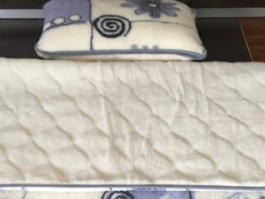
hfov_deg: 36.2
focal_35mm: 53
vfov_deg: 26.8
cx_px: 122
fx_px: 406
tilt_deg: -51.1
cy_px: 169
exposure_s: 1/33
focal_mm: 4.15
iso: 80
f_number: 2.2
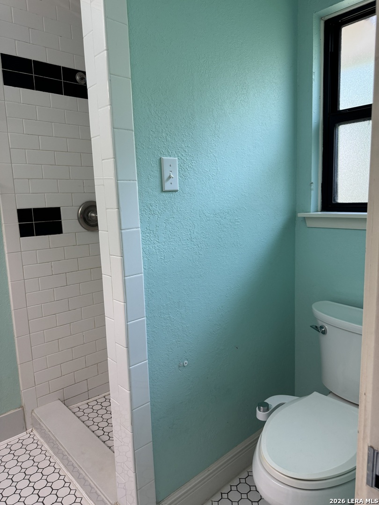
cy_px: 252
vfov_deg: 71.6
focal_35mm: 24
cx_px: 190
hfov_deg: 56.8
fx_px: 350
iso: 200
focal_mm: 6.76
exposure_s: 1/110
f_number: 1.78
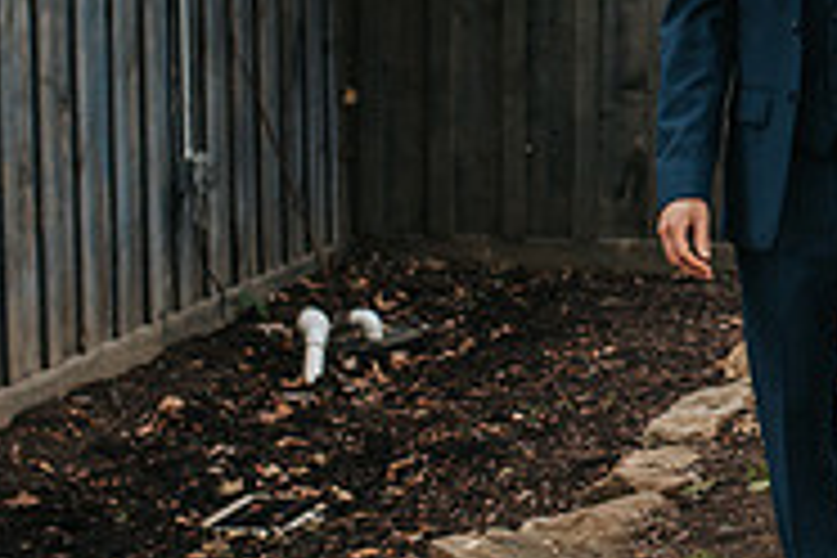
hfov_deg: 16.9
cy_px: 94
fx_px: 2674
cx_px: 1040
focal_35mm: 115
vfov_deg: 11.9
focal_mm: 35
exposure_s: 1/800
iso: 640
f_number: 2.8
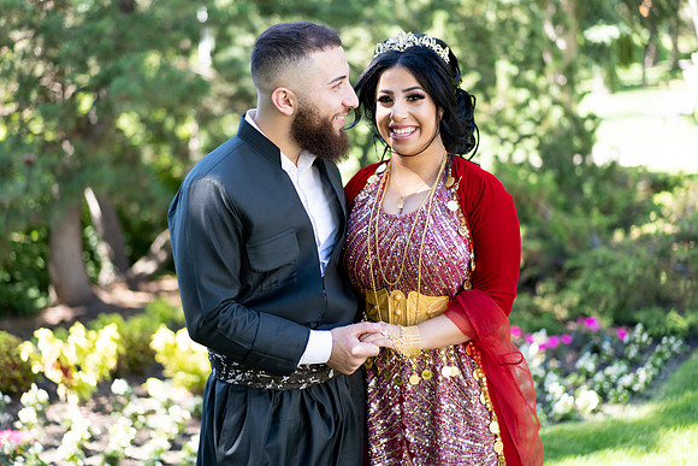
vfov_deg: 24.6
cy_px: 233
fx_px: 1067
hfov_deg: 36.2
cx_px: 349
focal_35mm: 55
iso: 100
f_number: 1.8
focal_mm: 55
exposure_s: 1/250
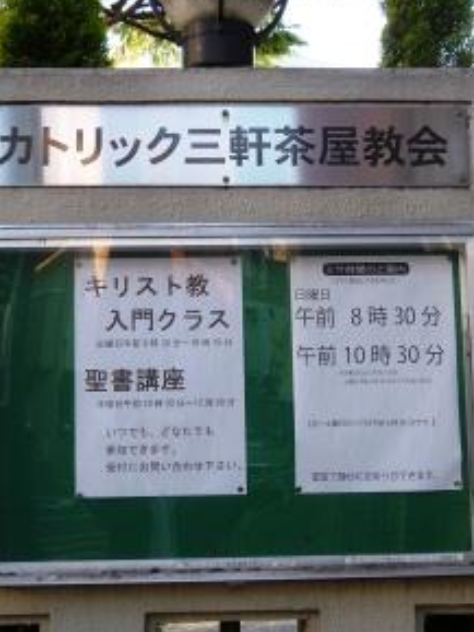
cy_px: 304
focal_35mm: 48
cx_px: 205
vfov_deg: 39.6
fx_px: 876
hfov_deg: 30.3
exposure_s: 1/125
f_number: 2.8
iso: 100
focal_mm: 5.6
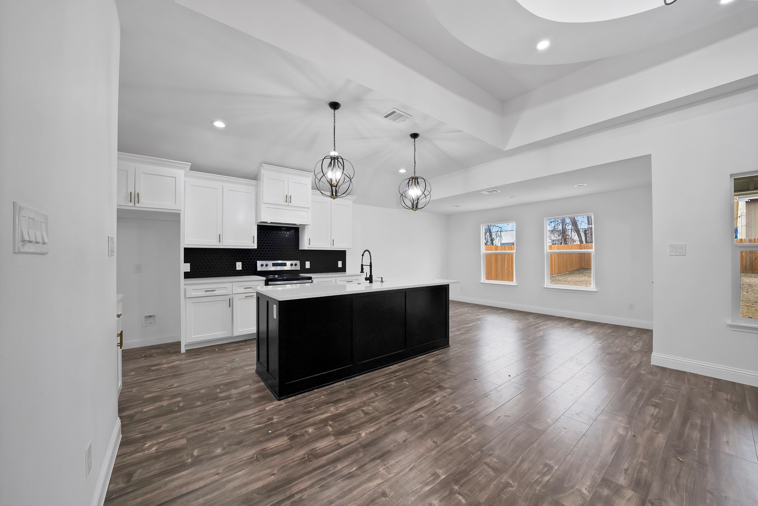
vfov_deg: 90.1
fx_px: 253
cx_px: 379
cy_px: 253
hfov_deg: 112.6
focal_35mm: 12
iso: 640
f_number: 9
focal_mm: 12
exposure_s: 1/8
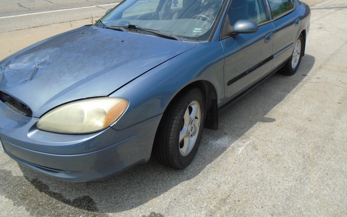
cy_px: 91
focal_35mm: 28
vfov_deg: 44.4
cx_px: 174
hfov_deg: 66.5
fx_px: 265
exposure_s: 1/1000
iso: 100
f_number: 3.2
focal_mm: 4.6
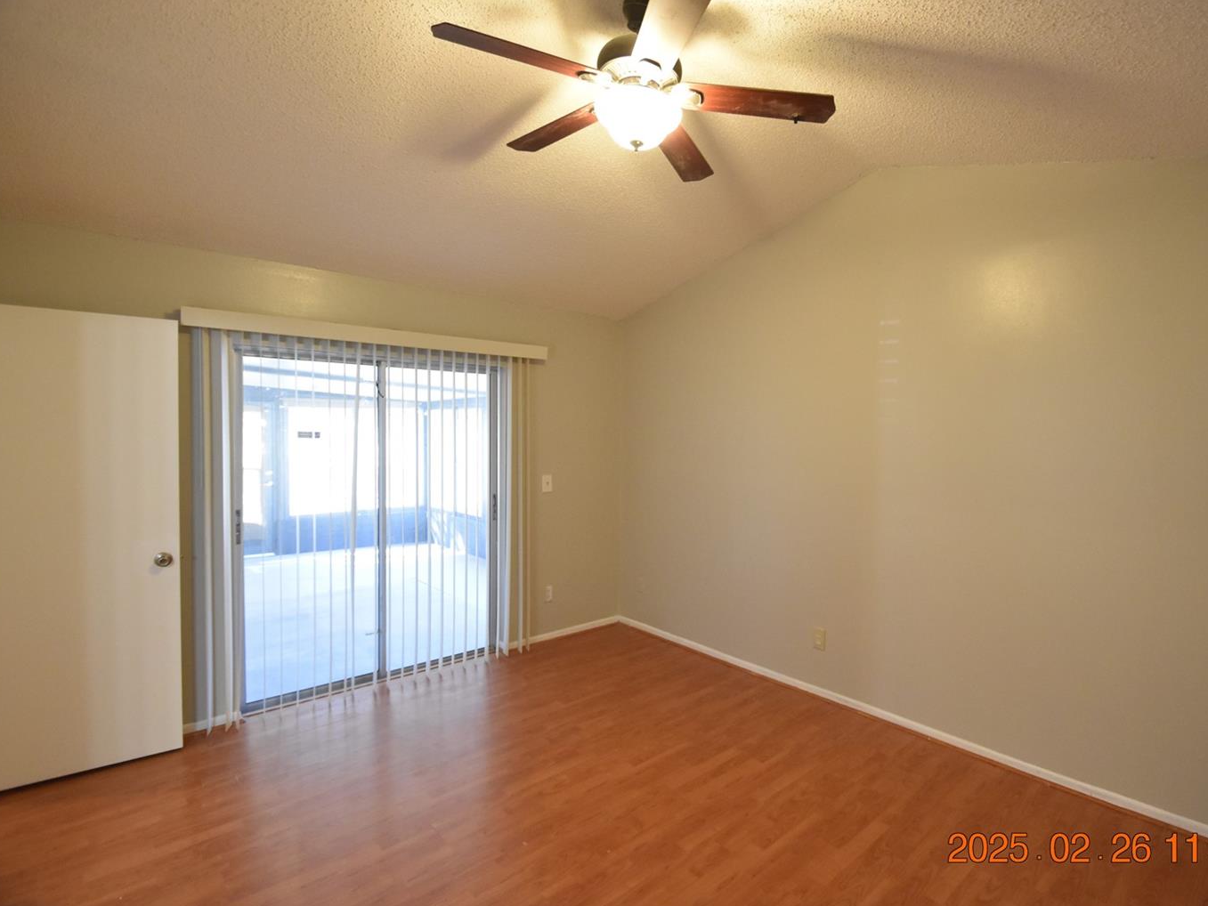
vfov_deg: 74.7
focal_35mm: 17
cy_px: 445
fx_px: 593
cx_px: 685
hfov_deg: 90.5
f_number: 3.5
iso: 2500
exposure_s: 1/60
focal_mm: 10
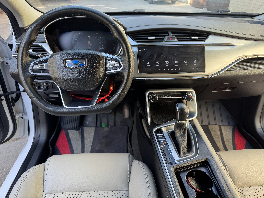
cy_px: 99
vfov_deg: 56.8
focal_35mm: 24
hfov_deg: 71.6
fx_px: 183
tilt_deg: -32.2
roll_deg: -1.9
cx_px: 132
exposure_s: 1/121
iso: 64
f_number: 1.78
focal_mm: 6.76
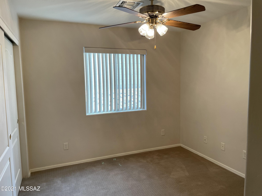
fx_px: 197
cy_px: 98
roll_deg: +1.5
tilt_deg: -3.8
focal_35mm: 26
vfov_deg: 53.1
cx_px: 131
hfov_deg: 67.3
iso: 64
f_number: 1.6
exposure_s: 1/60
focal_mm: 4.2
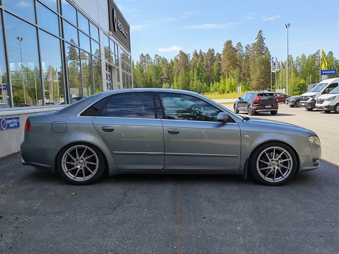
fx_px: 323
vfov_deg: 42.9
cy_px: 127
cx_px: 170
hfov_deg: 55.4
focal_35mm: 33
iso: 50
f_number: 1.6
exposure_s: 1/1900
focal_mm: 5.4
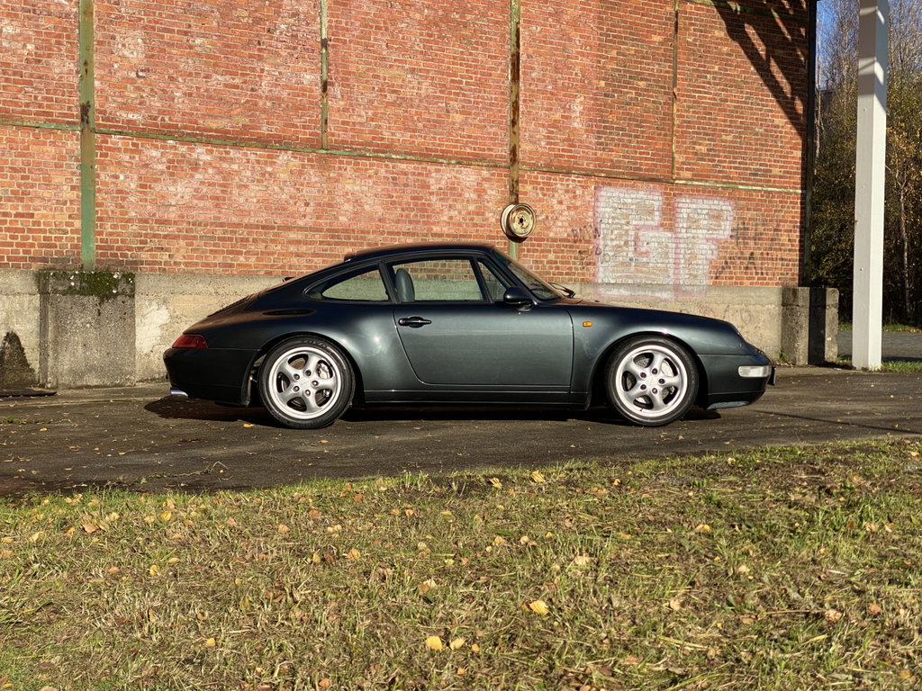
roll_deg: -0.9
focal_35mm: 52
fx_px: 1385
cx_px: 461
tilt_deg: -1.9
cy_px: 346
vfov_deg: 28.0
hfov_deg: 36.8
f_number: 2
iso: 20
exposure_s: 1/1497
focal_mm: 6
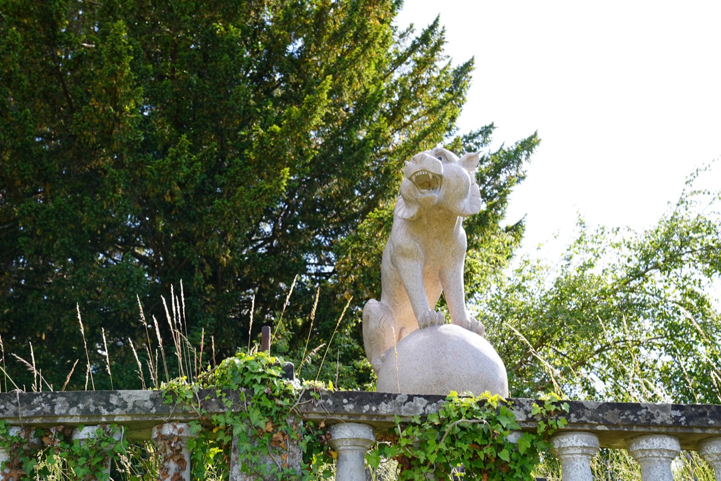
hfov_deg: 37.5
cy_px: 240
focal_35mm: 53
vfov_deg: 25.5
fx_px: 1062
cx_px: 360
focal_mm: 53
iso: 80
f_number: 5.6
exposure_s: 1/80
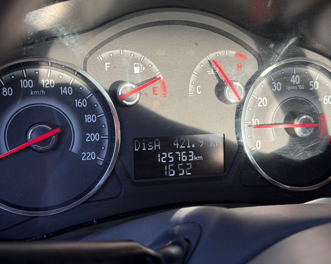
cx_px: 173
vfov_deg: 29.7
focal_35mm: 51
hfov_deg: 36.7
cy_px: 131
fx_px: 499
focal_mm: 6.76
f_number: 1.78
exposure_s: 1/158
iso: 50
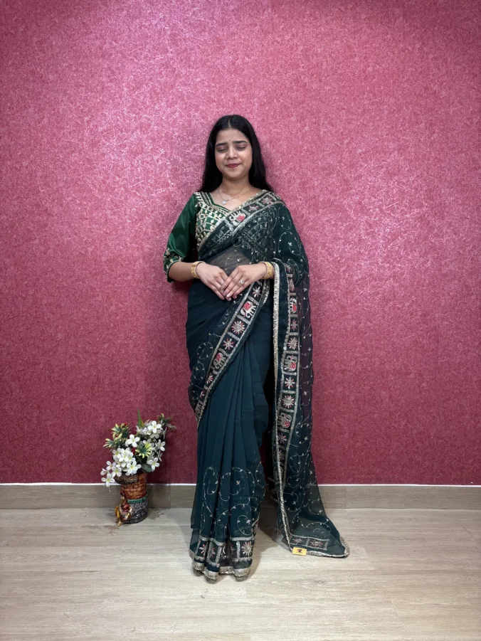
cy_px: 320
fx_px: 482
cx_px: 240
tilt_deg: -5.3
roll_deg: -0.9
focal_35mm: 26
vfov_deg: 67.3
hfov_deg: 53.1
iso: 40
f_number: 1.6
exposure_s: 1/122
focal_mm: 5.96
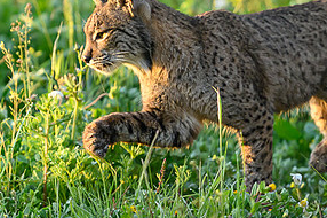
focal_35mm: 1124
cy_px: 43
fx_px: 10198
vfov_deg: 1.2
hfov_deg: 1.8
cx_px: 33
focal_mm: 400
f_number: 2.8
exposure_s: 1/1600
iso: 1800
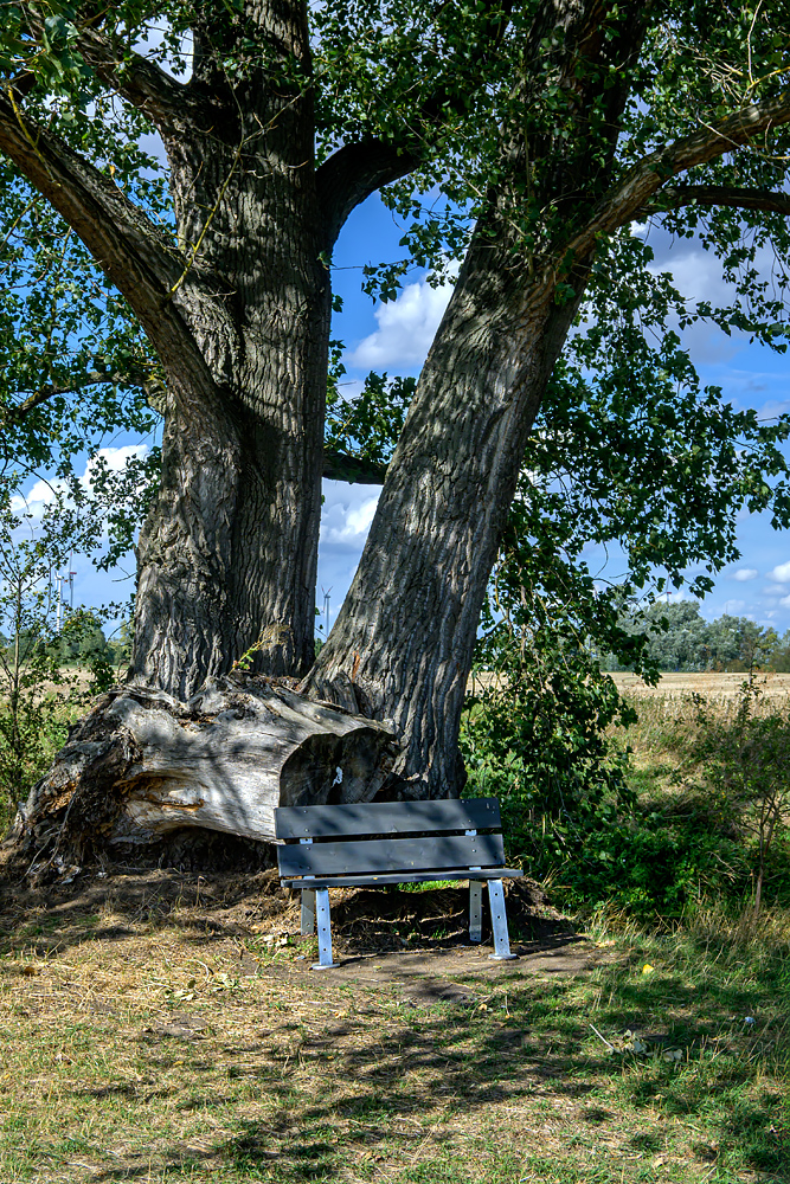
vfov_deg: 43.6
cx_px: 395
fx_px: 1481
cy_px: 592
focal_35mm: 45
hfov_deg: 29.9
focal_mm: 30
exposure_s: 1/750
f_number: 8
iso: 200
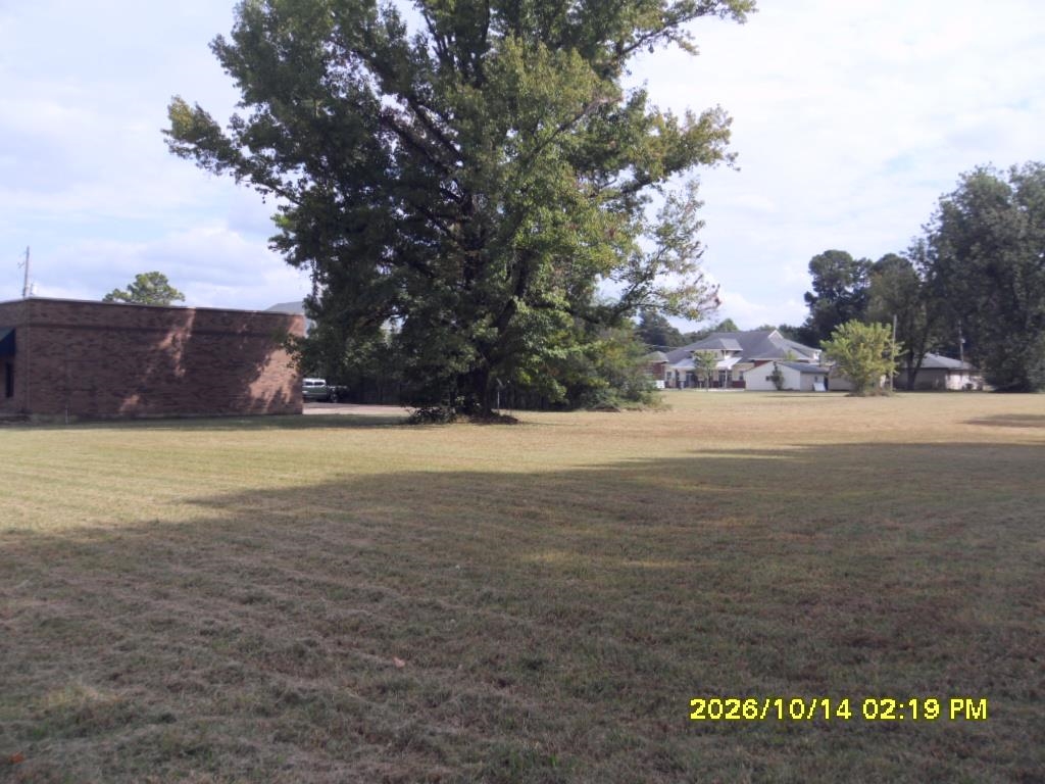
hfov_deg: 52.6
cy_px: 392
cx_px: 522
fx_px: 1057
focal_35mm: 35
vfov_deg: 40.7
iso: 80
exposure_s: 1/125
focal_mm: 6.3
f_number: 8.2
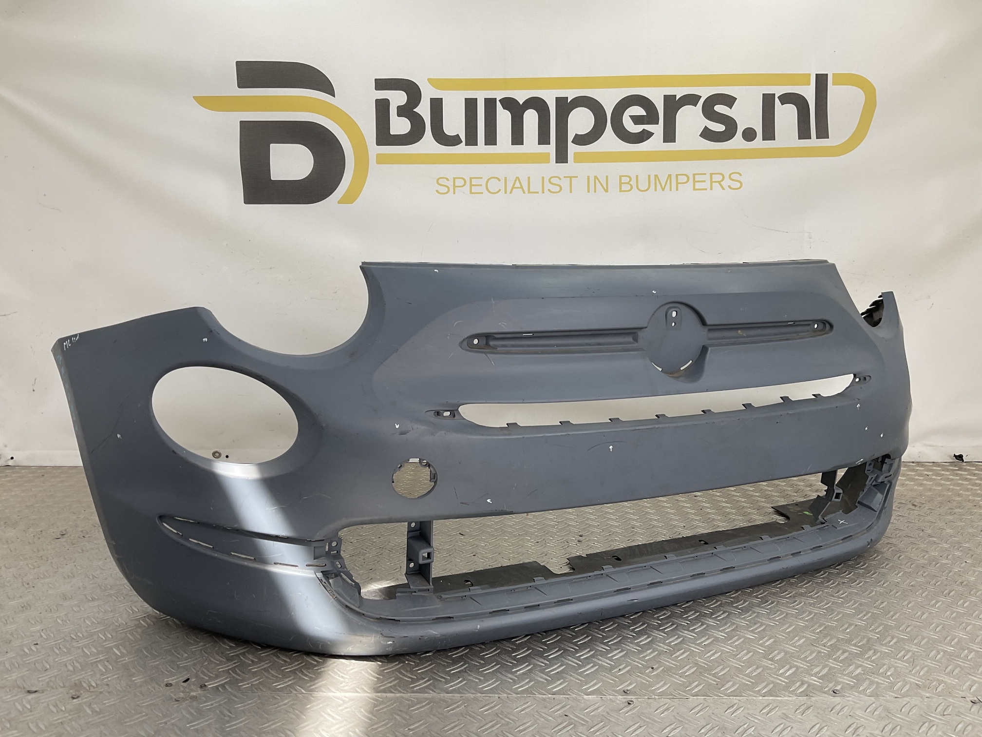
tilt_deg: -8.7
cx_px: 491
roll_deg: -0.7
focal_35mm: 29
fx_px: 823
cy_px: 368
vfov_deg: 48.2
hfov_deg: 61.7
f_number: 1.8
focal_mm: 3
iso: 16
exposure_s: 1/174
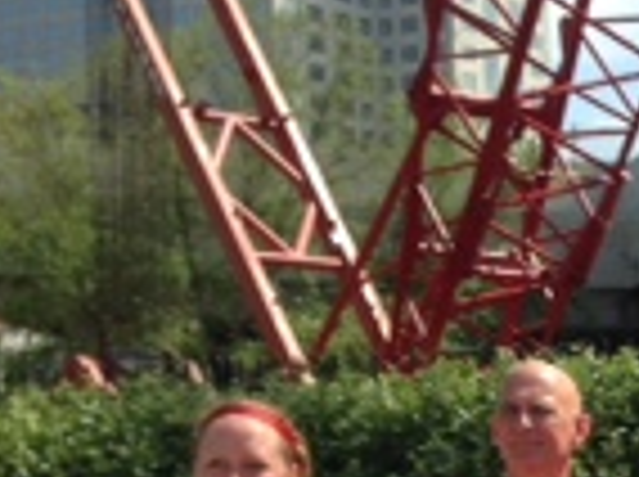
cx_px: 1048
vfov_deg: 9.7
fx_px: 2746
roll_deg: -1.0
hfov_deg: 12.4
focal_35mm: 149
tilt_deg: -0.6
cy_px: 688
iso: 50
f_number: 2.4
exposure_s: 1/1153
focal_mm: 4.12
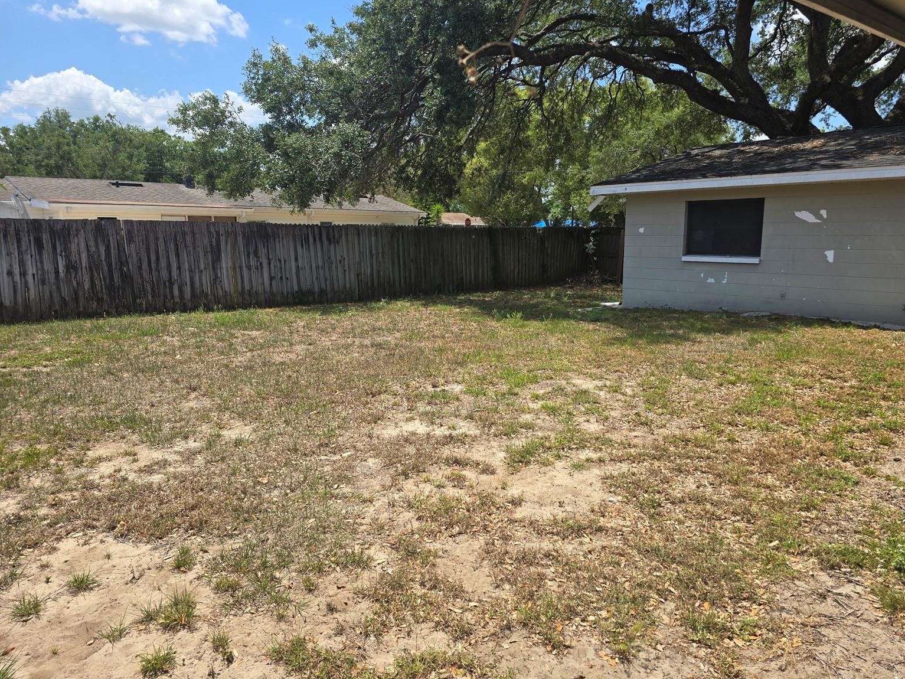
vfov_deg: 56.8
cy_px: 337
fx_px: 628
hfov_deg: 71.6
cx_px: 470
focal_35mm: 24
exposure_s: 1/655
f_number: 1.7
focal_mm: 6.3
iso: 12
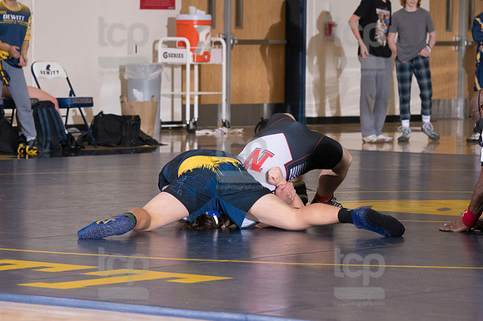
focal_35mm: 195
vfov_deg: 7.0
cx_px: 242
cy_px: 160
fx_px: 2615
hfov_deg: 10.6
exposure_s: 1/250
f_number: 5.6
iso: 2000
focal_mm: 130
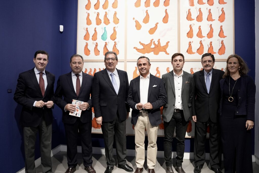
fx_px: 173
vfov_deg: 53.2
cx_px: 130
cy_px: 86
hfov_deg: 73.7
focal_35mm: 24
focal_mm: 24
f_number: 2.8
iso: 3200
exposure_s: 1/200
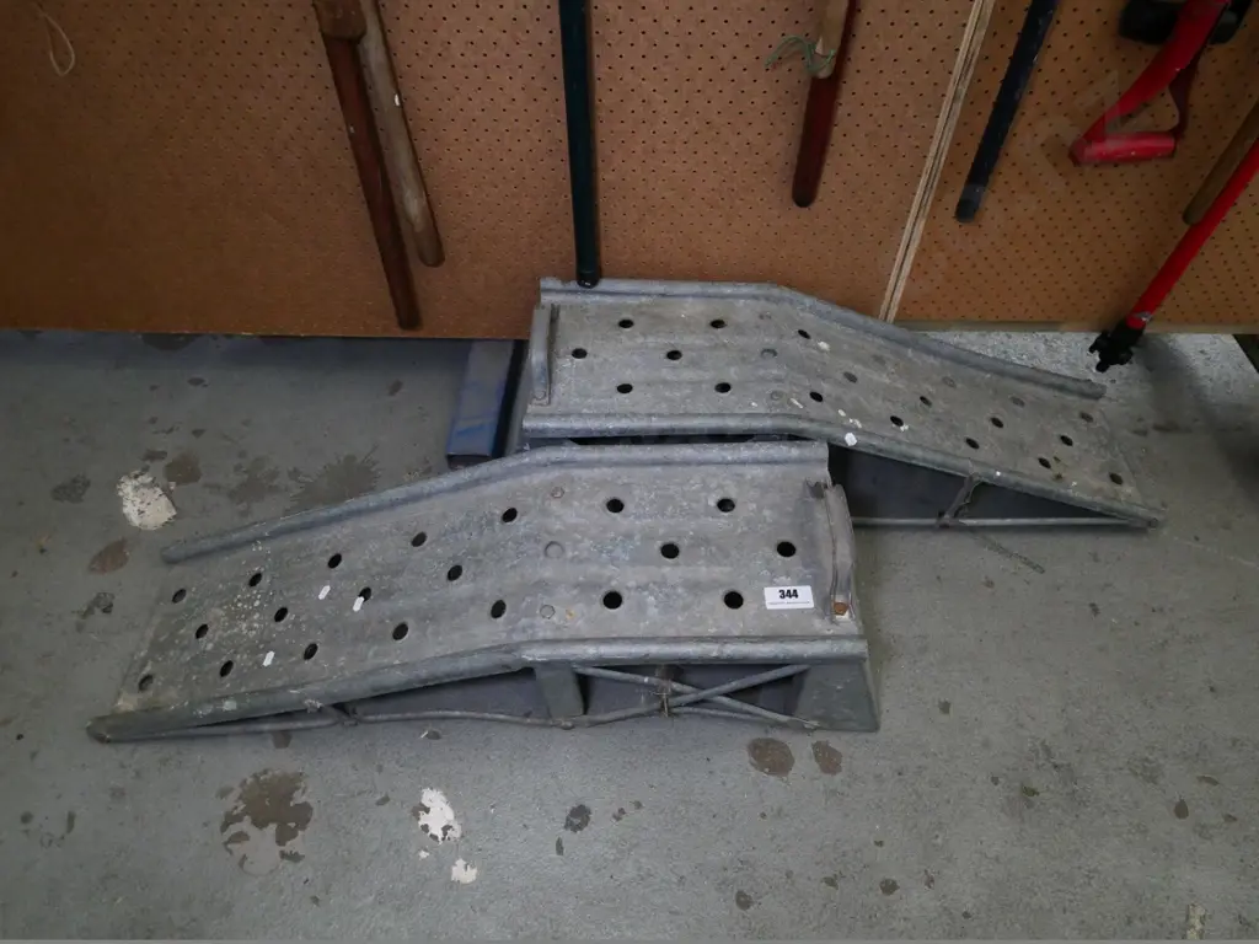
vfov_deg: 66.0
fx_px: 727
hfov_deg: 81.7
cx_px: 630
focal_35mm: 20
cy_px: 472
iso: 3200
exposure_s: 1/320
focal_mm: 10
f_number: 4.5
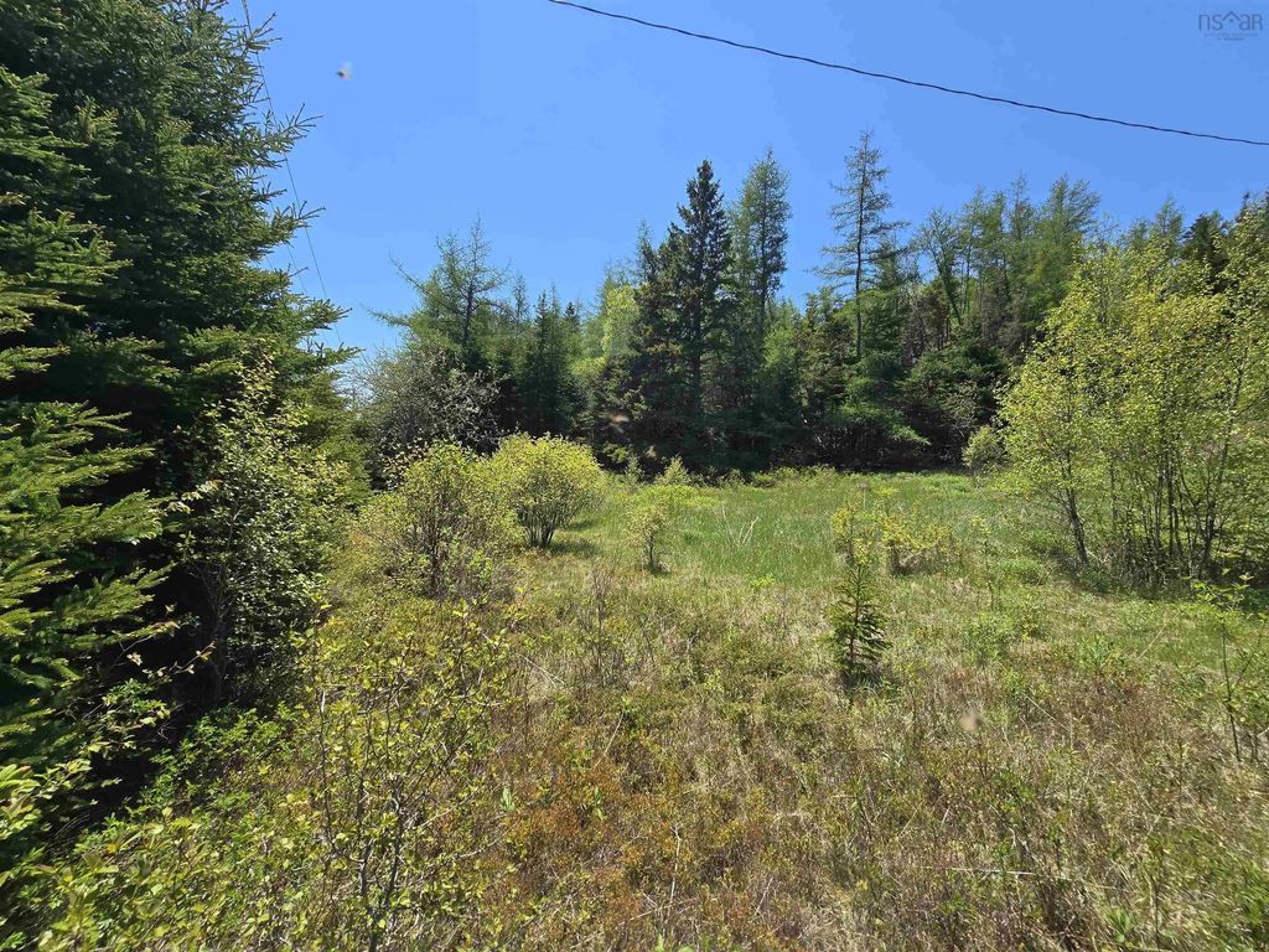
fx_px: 477
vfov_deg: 89.9
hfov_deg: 106.2
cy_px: 476
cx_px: 634
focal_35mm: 13
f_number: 2.2
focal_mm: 2.2
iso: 50
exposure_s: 1/1690
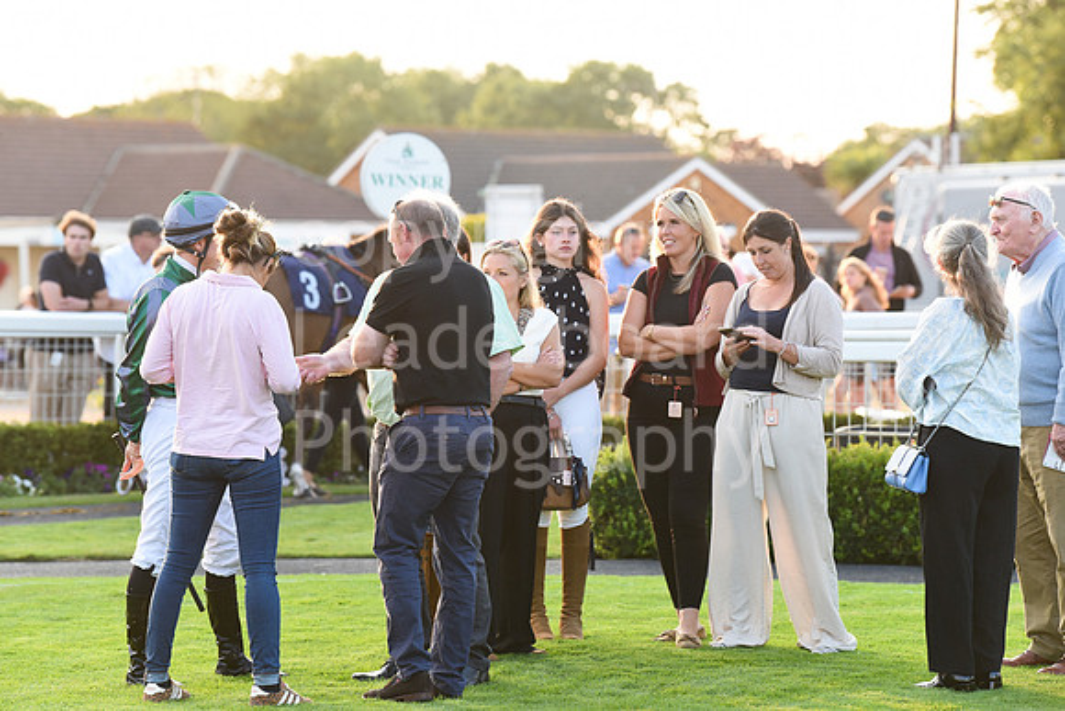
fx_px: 5474
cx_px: 532
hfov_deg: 11.1
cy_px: 356
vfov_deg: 7.4
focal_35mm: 185
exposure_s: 1/640
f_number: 5
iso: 1250
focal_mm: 185
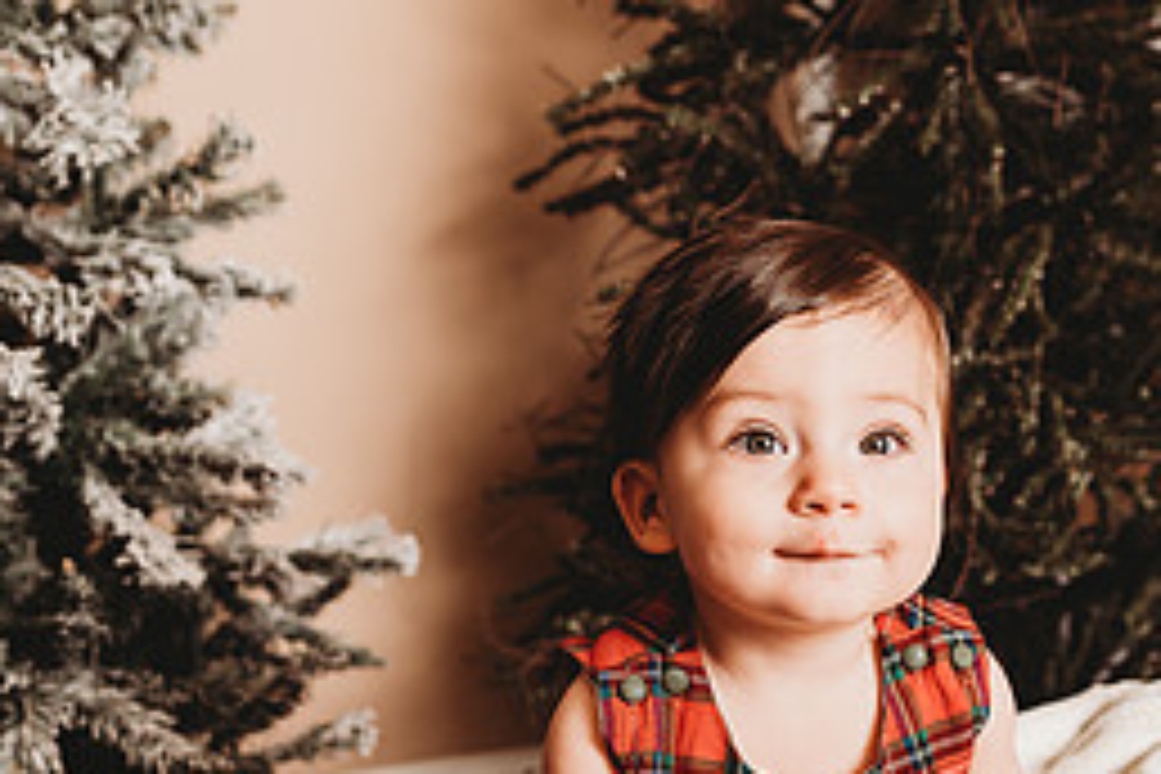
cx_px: 828
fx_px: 1741
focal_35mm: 54
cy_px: 655
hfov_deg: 36.3
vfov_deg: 24.5
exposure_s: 1/160
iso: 100
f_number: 3.2
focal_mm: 24
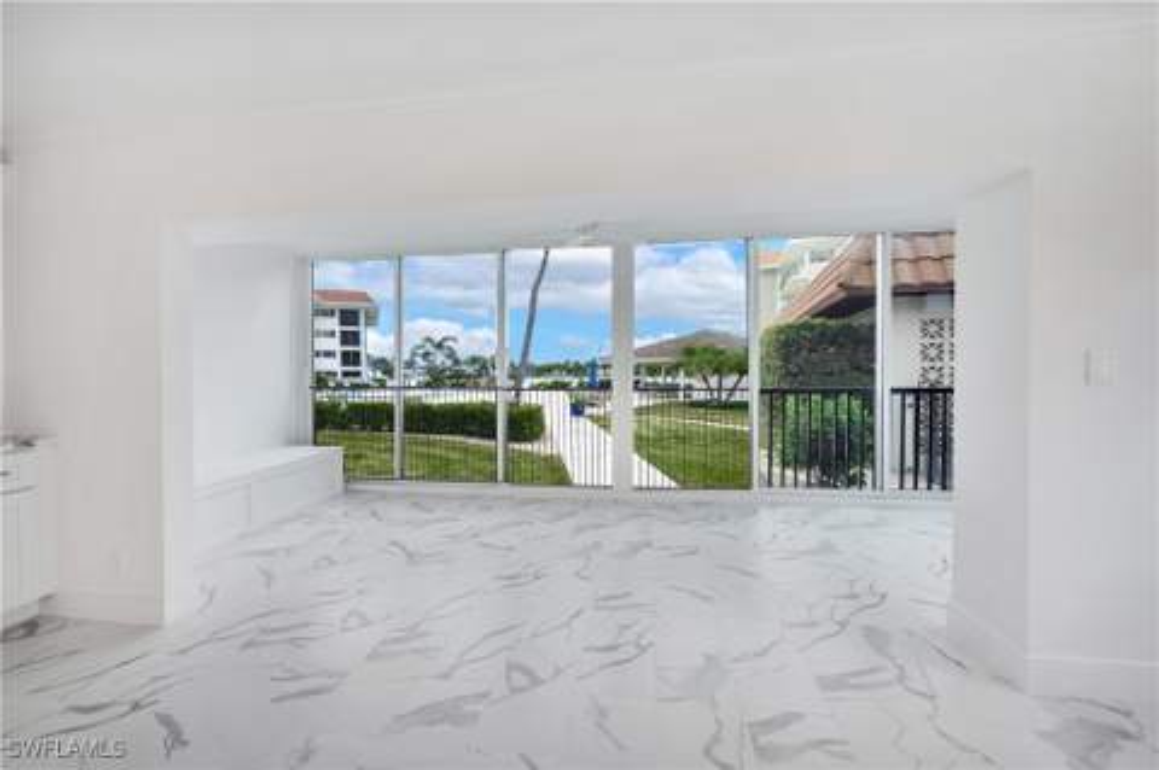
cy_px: 385
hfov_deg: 104.3
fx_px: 450
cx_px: 580
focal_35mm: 14
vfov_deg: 81.1
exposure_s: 1/10
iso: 125
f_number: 11
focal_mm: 14
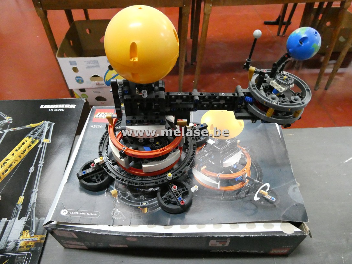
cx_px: 176
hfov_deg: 71.6
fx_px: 244
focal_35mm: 24
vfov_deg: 56.8
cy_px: 132
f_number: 3.3
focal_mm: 4.3
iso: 1600
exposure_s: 1/60
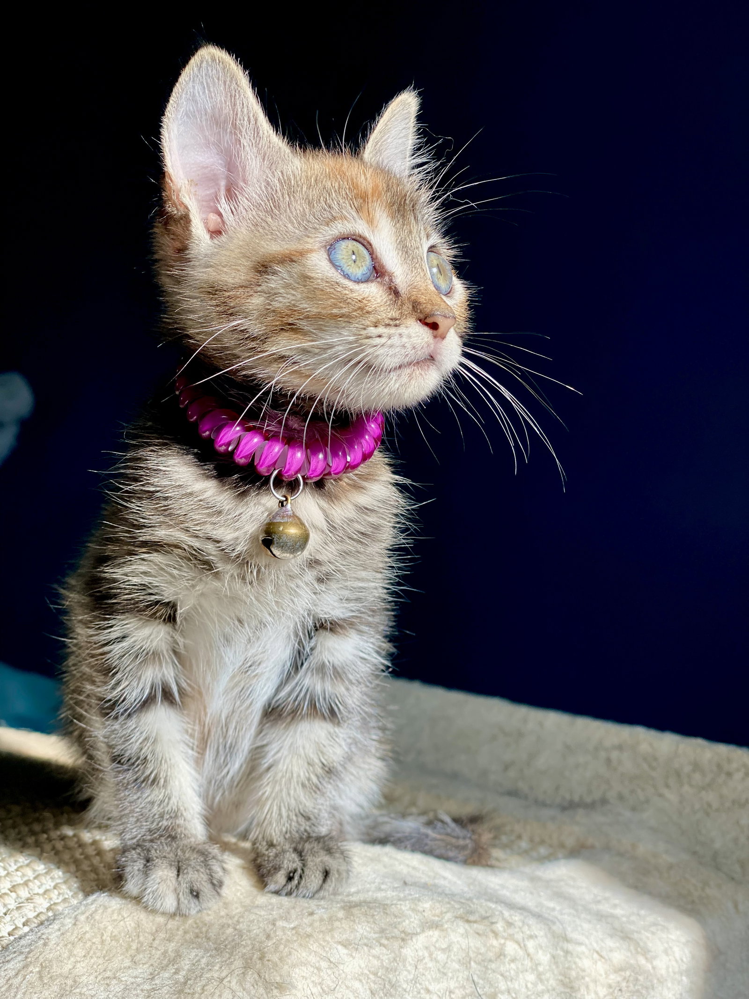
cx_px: 374
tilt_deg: -3.2
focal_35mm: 52
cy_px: 500
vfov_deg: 36.8
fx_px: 1500
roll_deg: -1.9
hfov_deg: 28.0
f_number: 2
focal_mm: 6
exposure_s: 1/205
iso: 20
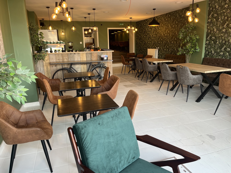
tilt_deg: -13.6
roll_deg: +2.0
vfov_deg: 53.1
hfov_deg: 67.3
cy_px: 86
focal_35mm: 26
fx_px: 174
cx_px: 116
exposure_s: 1/100
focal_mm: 5.1
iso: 80
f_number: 1.6
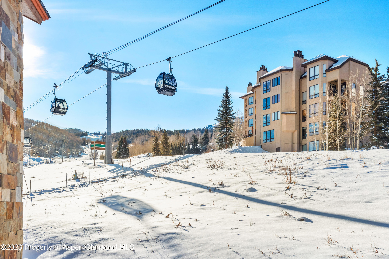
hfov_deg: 54.4
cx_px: 194
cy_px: 130
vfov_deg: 37.9
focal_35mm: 35
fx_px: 378
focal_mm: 35
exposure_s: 1/800
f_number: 7.1
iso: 400
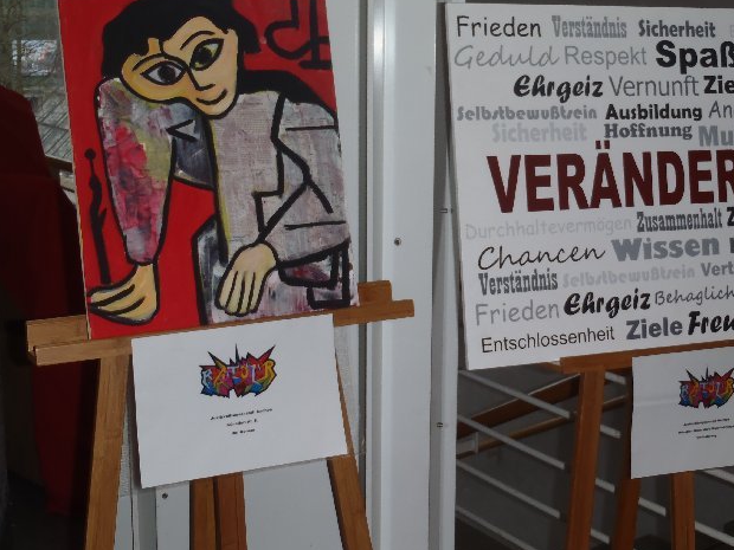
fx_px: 1039
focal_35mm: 49
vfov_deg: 29.6
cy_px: 228
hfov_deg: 38.6
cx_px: 471
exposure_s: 1/40
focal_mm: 6.83
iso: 125
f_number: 4.6
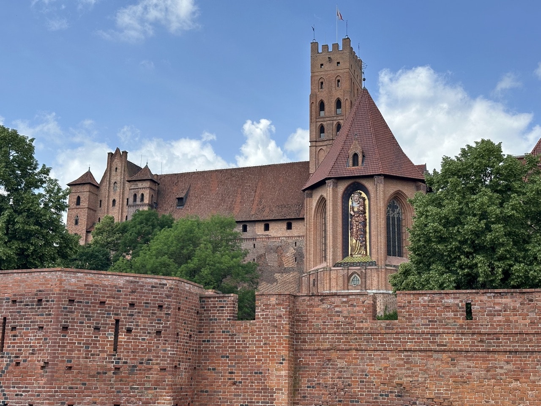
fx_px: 750
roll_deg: -0.7
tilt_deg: +14.8
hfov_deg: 39.7
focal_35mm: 48
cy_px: 203
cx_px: 270
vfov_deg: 30.3
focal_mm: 6.86
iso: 64
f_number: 1.78
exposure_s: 1/3472
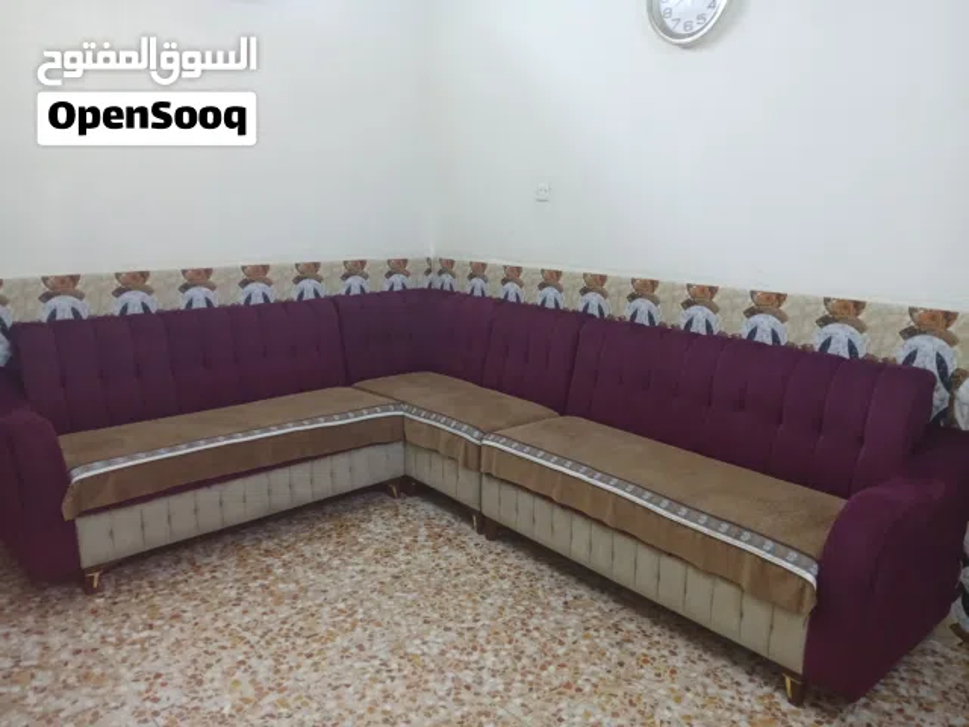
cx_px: 484
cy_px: 364
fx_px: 728
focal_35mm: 26
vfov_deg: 53.1
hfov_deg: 67.3
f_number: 1.8
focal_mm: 3.98
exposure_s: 1/33.3
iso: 250
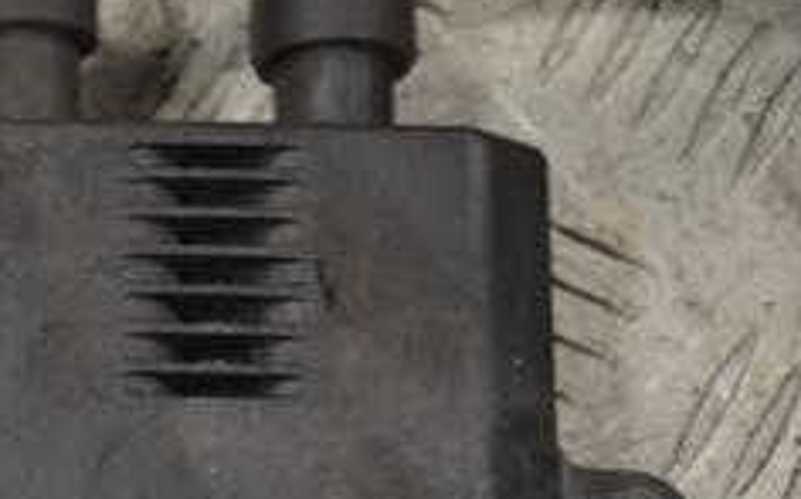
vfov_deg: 8.8
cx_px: -183
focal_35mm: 148
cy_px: 278
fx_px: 3228
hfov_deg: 13.7
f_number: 5
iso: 140
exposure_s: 1/30
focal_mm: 38
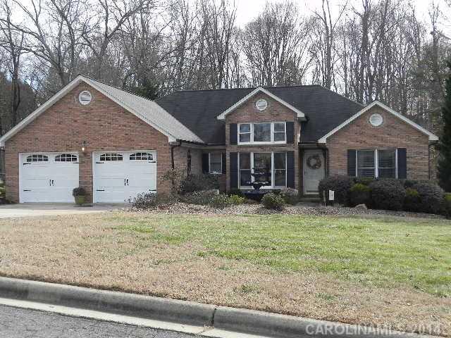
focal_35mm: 41
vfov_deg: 35.1
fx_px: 534
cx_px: 226
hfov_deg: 45.8
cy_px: 169
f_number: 5.6
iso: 160
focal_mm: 7.3
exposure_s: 1/260
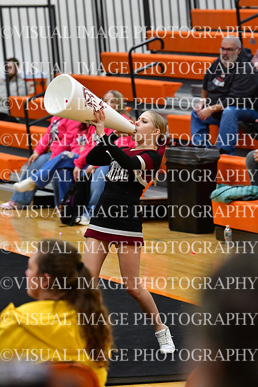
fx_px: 2331
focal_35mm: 217
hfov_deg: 6.3
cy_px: 194
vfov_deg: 9.5
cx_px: 129
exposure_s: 1/500
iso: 4000
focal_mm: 145
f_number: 4
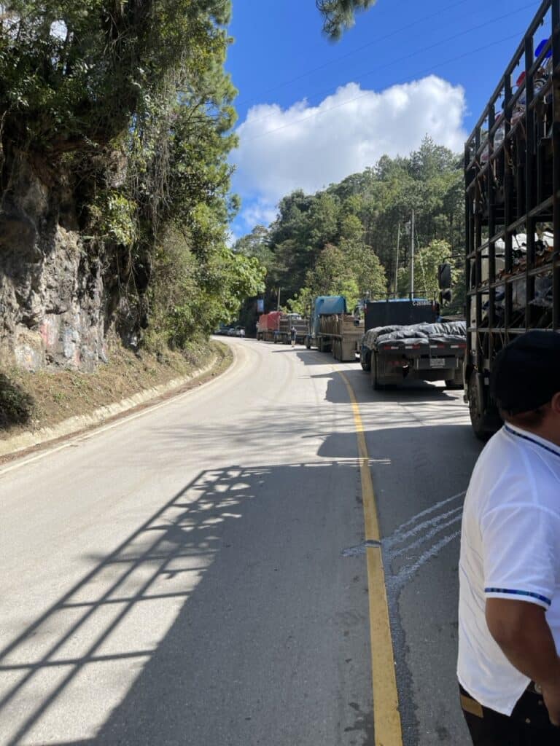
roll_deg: -3.0
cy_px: 373
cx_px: 280
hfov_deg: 53.1
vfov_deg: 67.3
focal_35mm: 26
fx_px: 561
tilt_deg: -0.3
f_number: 1.6
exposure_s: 1/1883
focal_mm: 5.1
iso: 32
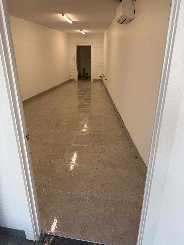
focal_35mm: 24
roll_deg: -0.7
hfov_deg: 56.8
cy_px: 122
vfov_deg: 71.6
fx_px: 170
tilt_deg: -23.0
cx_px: 92
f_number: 1.78
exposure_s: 1/221
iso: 80
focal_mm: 6.76
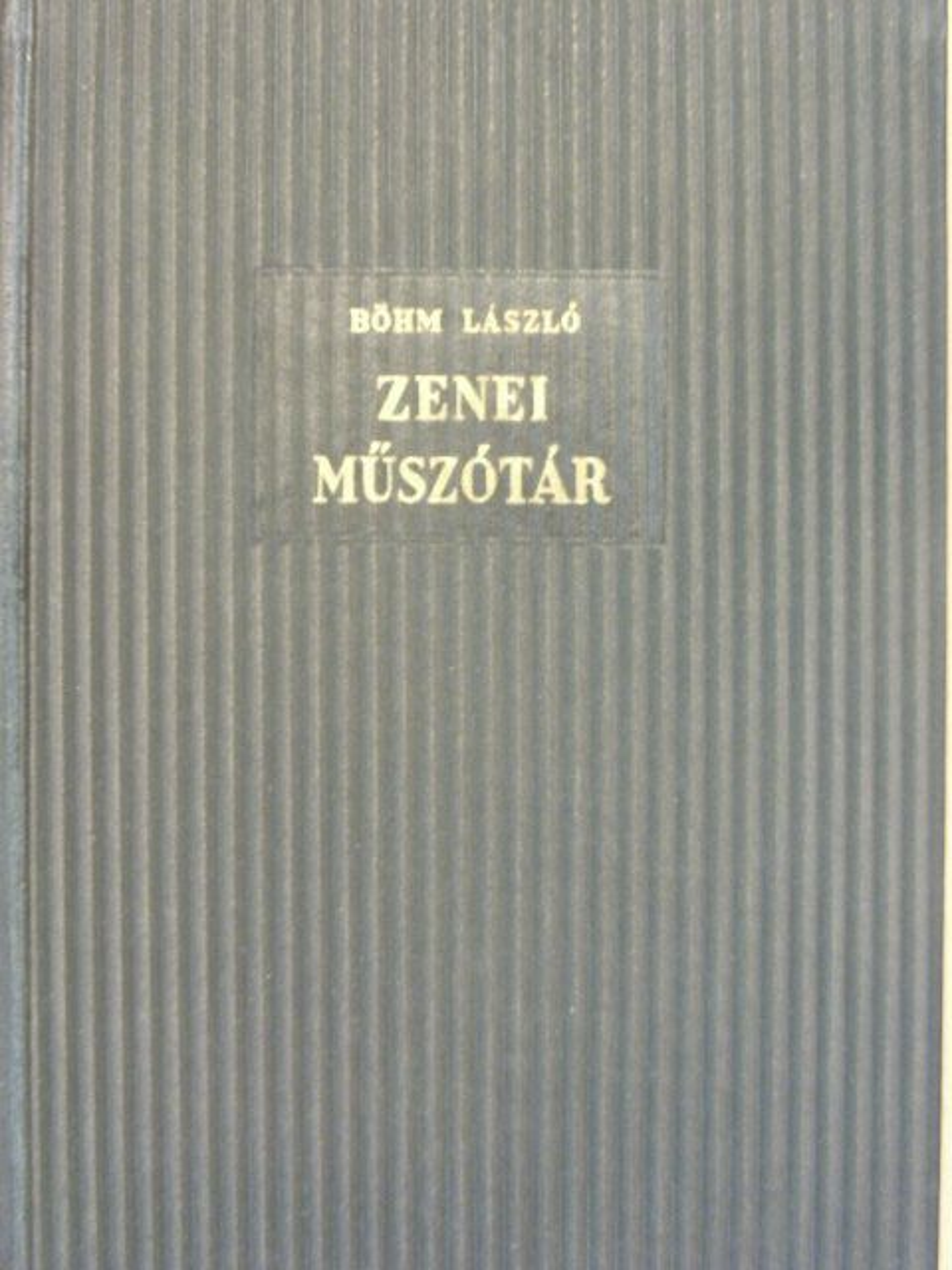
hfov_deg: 23.3
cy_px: 635
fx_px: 2310
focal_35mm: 63
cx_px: 476
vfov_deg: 30.7
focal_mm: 10.5
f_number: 3.5
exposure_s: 1/8
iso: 237
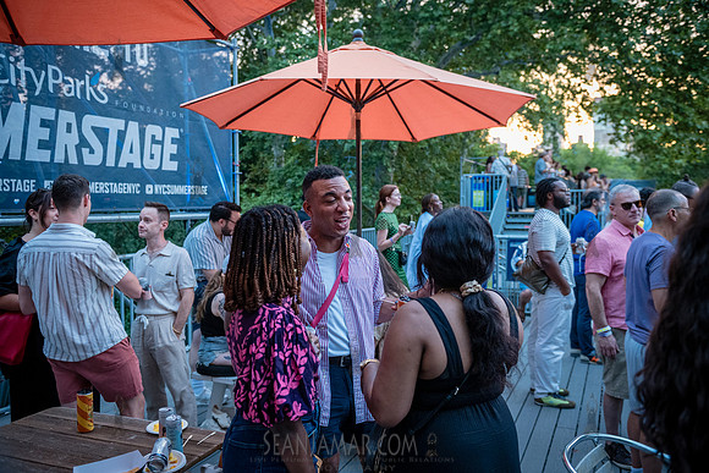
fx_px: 603
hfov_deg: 60.9
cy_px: 236
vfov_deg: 42.8
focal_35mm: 31
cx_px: 354
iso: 3200
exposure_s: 1/320
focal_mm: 29
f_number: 3.2
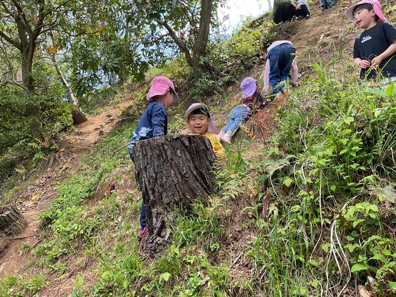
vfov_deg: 48.2
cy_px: 148
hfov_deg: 61.7
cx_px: 198
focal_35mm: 29
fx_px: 332
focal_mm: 3
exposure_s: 1/188
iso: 16
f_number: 1.8
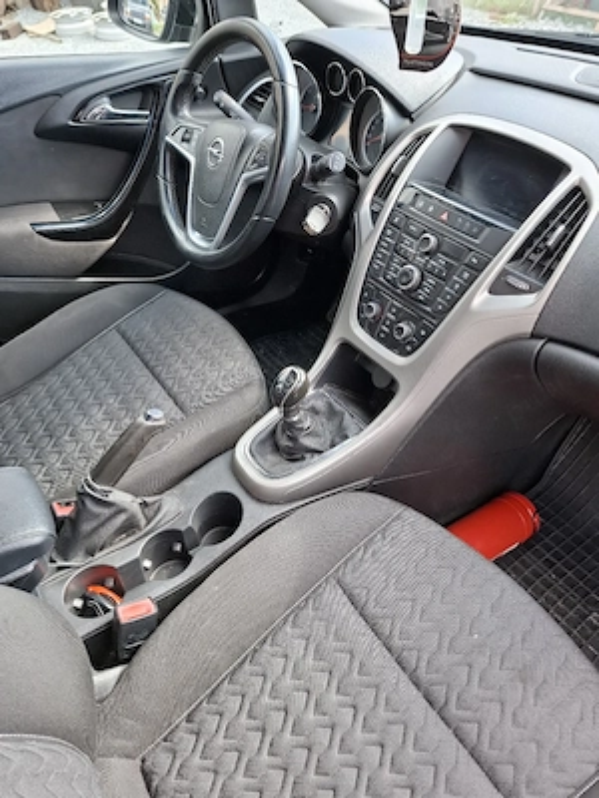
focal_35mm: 23
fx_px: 531
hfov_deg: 58.9
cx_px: 300
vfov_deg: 73.9
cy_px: 399
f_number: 1.8
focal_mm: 5.54
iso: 50
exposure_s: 1/100
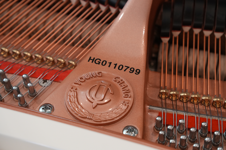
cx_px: 113
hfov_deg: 22.3
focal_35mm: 92
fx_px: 574
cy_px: 75
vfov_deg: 14.9
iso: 1600
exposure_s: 1/100
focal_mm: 61
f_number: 4
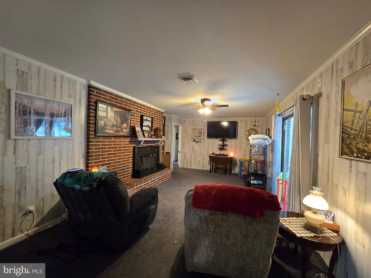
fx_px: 139
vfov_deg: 89.9
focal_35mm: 13
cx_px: 186
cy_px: 139
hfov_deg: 106.2
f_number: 2.2
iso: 800
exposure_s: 1/60
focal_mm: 2.2
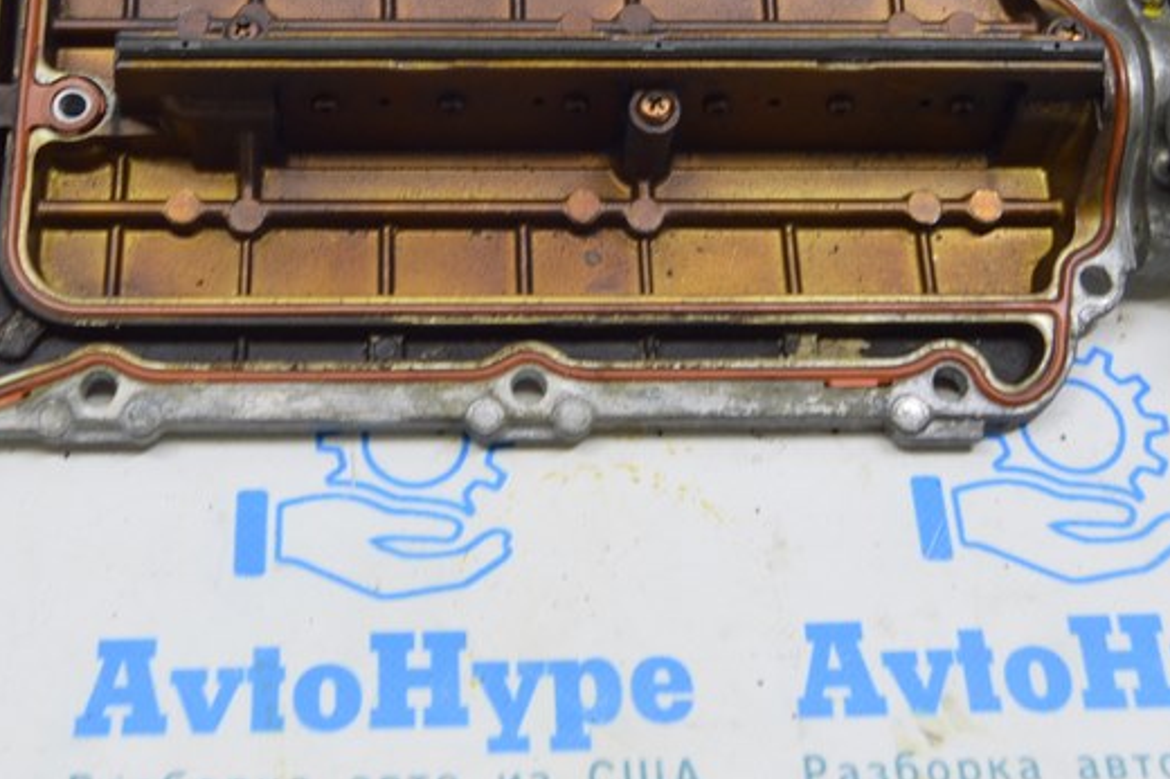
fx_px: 2111
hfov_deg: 30.9
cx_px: 502
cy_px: 51
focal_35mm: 65
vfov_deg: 20.4
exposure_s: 1/20
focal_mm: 22
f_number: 5.6
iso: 400
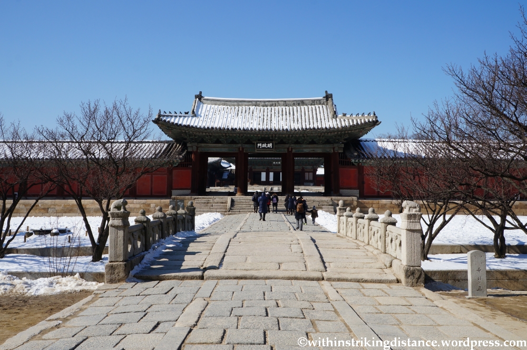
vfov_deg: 39.9
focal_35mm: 33
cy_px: 175
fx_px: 482
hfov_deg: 57.3
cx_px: 264
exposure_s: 1/320
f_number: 13
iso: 200
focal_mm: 22
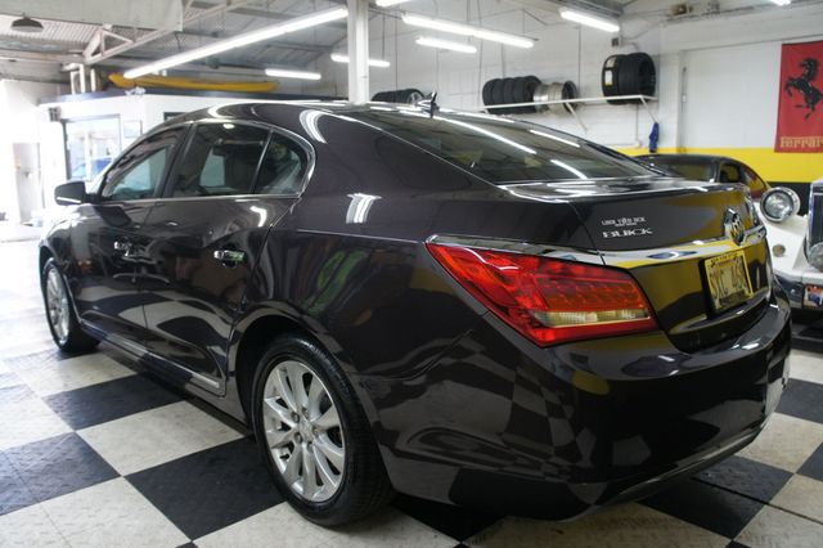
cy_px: 274
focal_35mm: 27
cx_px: 412
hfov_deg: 67.4
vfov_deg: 47.9
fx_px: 617
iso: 320
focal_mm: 18
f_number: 3.5
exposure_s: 1/30
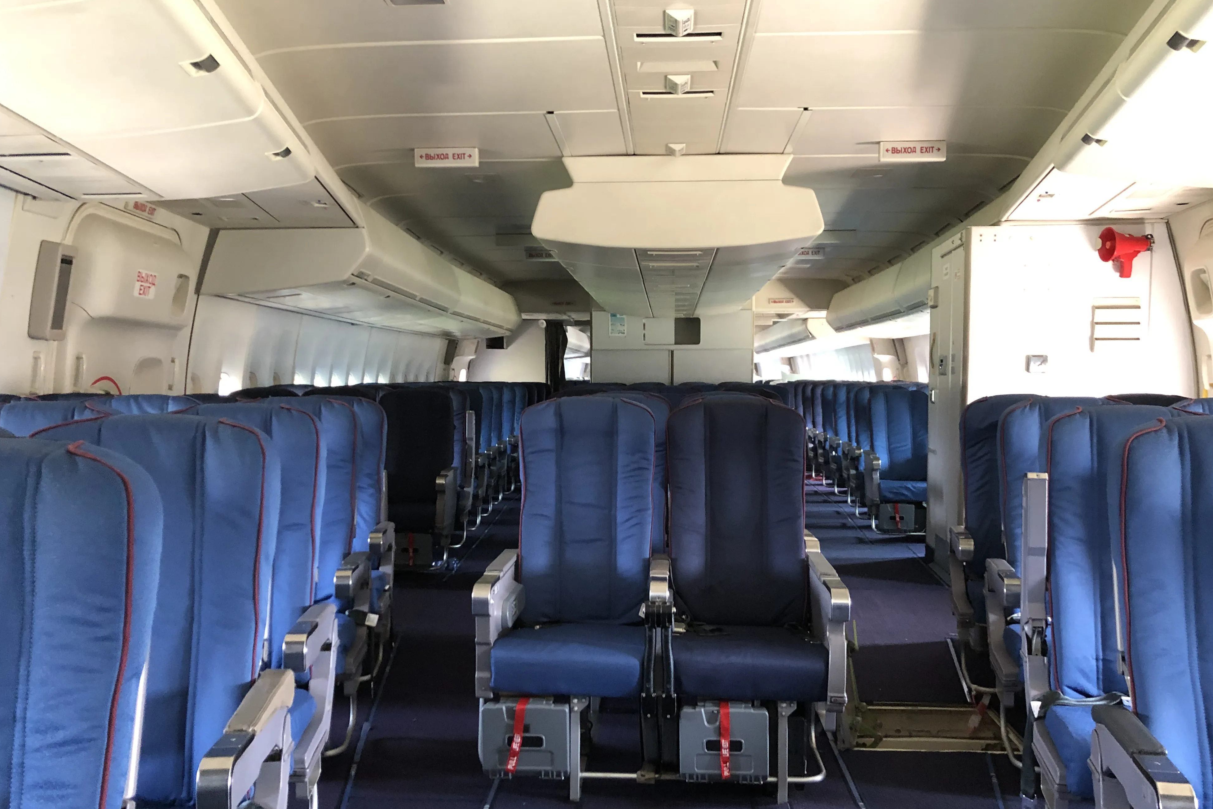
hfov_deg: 61.9
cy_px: 458
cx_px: 621
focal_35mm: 30
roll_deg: +1.2
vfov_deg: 43.5
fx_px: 1011
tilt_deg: -3.0
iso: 100
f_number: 1.8
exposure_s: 1/12
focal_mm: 4
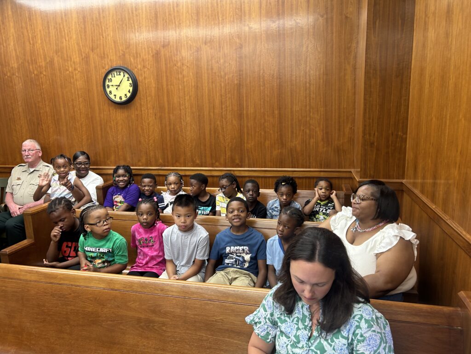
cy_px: 177
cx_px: 236
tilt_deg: -10.9
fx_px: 354
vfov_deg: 53.1
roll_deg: +2.4
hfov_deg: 67.3
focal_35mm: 26
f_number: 1.5
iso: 125
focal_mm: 5.7
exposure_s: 1/60
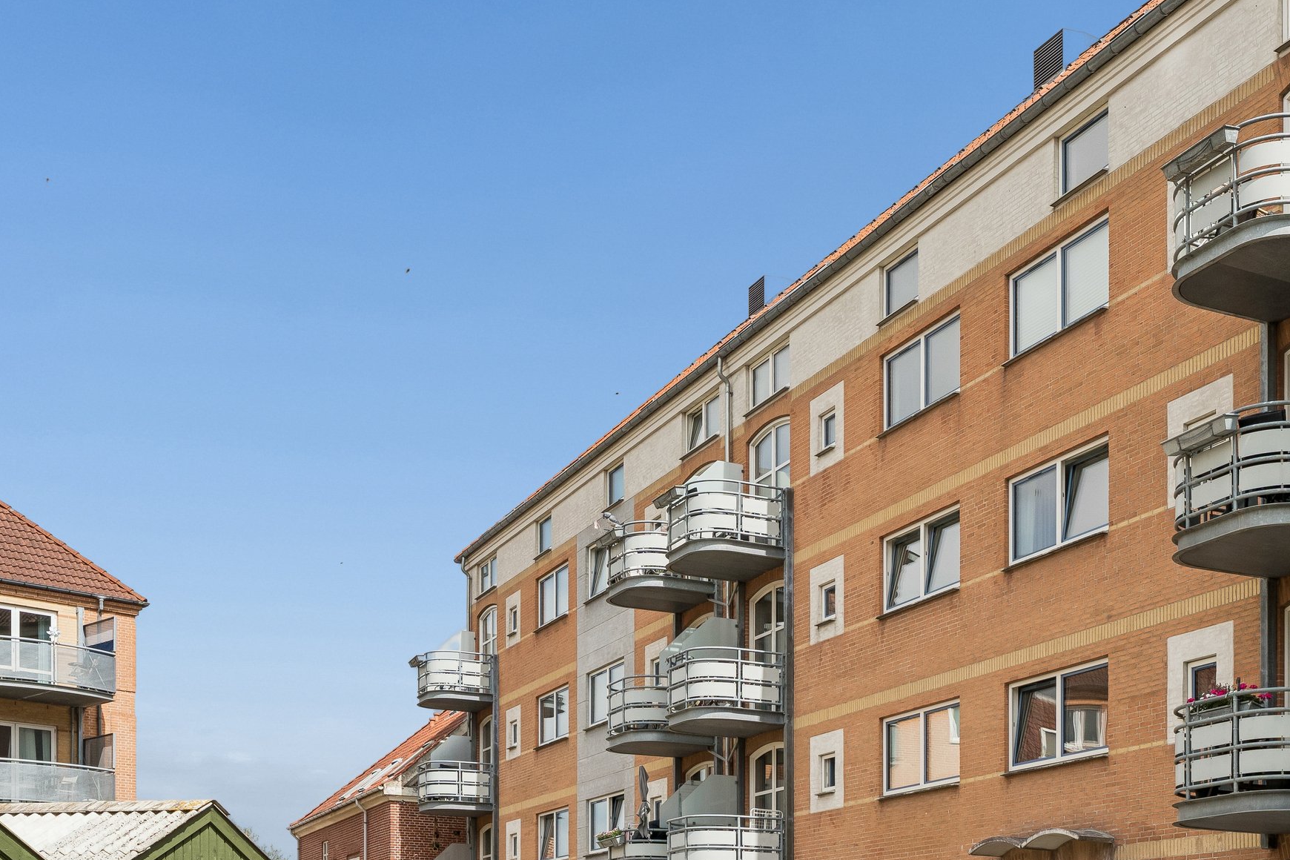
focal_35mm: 50
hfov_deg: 38.6
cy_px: 549
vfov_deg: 26.9
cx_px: 957
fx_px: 1792
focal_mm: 29
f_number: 10
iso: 400
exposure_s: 1/640
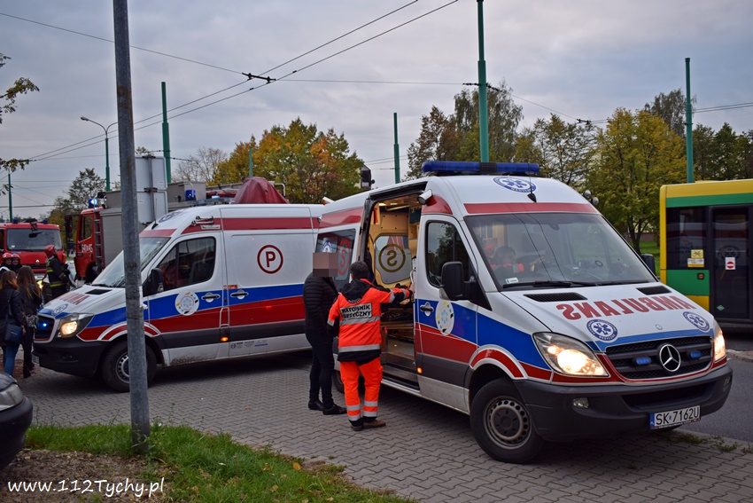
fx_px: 690
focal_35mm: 33
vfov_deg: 40.0
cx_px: 376
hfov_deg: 57.2
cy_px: 252
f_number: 5
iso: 400
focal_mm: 22
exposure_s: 1/100
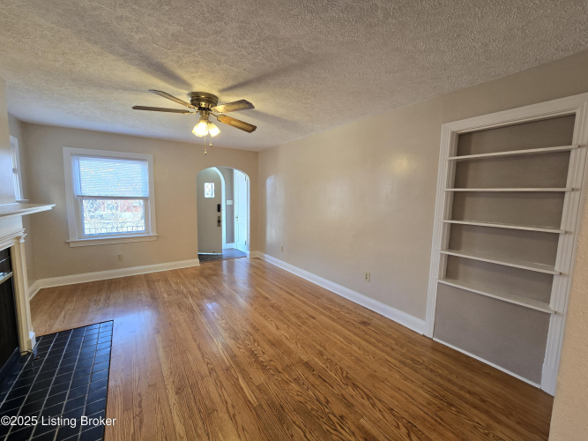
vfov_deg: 89.9
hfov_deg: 106.2
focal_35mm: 13
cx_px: 294
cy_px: 220
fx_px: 221
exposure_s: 1/60
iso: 100
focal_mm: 2.2
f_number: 2.2
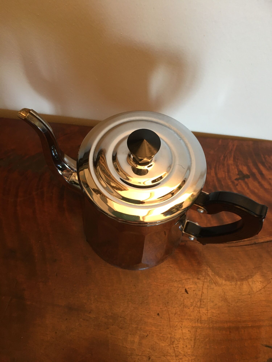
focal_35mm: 29
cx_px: 136
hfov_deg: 48.2
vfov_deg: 61.7
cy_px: 181
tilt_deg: -64.3
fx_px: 304
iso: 125
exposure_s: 1/33
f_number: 2.2
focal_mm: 4.15
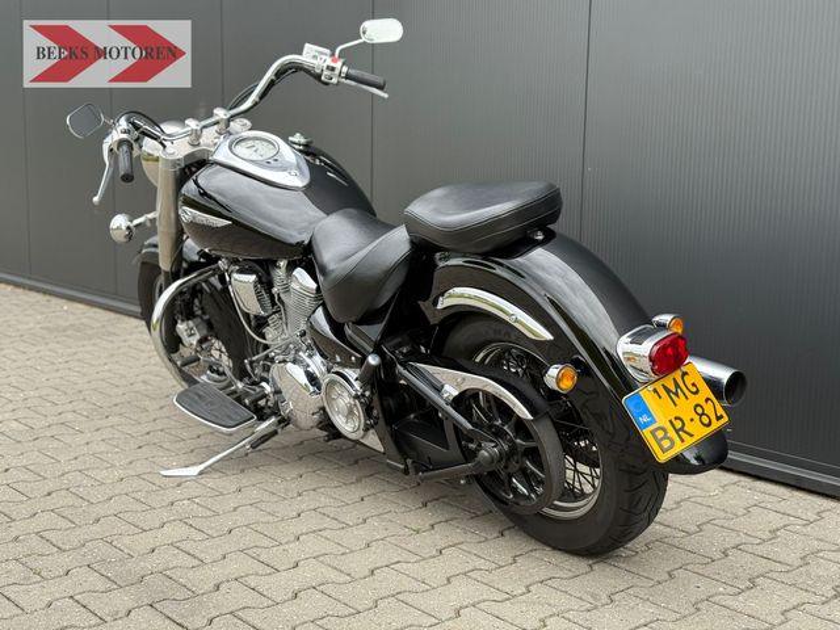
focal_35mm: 48
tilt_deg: -7.1
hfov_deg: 39.7
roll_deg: -1.6
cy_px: 315
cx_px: 420
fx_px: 1165
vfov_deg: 30.3
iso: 100
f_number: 1.78
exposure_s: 1/242
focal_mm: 6.76
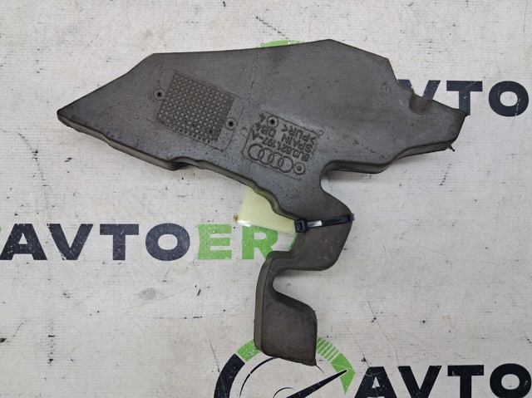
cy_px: 199
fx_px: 415
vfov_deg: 51.3
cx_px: 266
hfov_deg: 65.4
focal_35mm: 27
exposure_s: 1/50
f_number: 1.8
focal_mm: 4
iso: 50
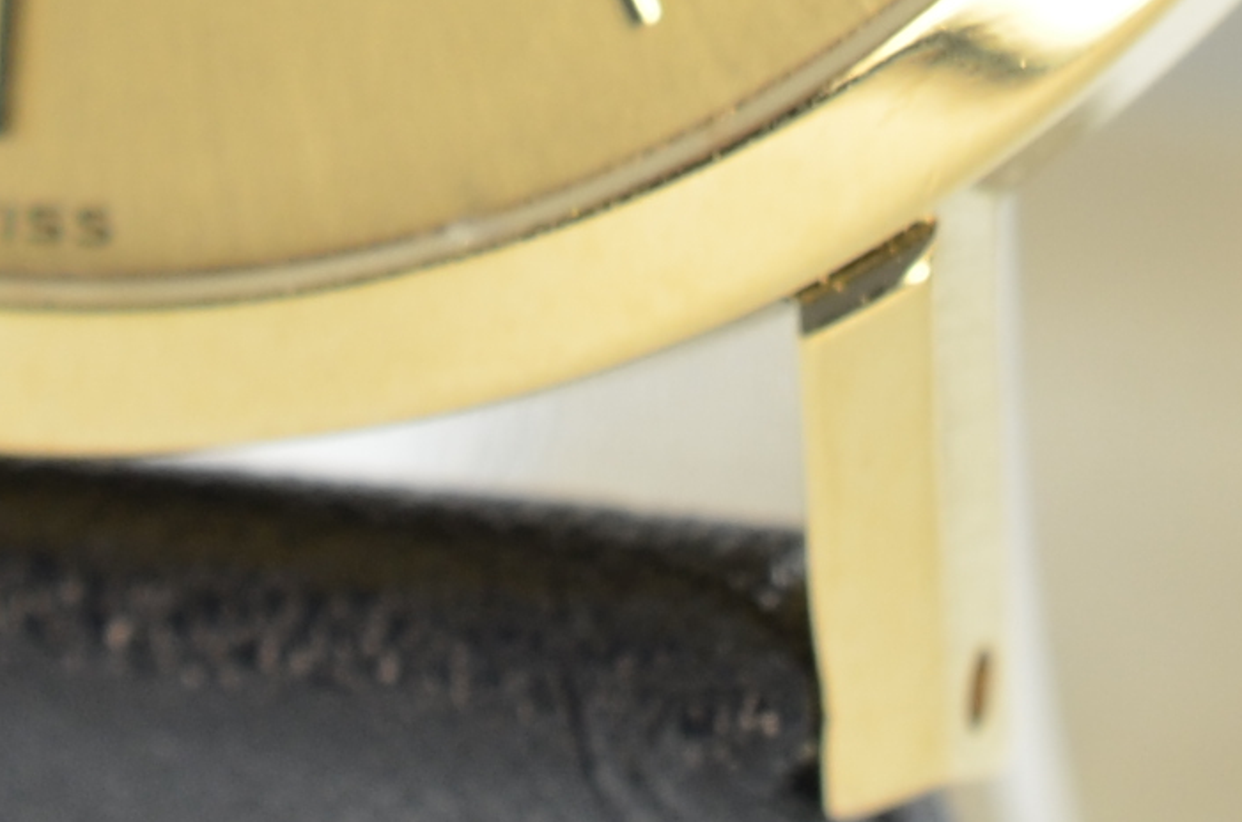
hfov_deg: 4.9
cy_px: -1153
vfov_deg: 3.2
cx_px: 912
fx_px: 14526
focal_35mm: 422
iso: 160
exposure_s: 1/50
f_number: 8
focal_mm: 40
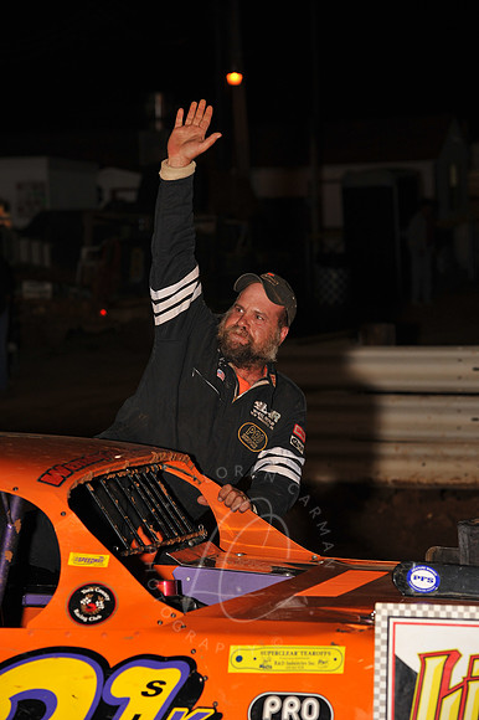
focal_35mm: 125
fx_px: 2498
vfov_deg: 16.4
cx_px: 240
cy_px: 360
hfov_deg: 11.0
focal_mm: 125
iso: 500
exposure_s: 1/250
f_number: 6.3
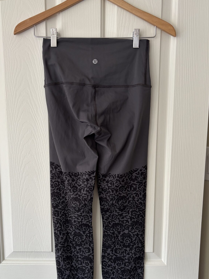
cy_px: 172
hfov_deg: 40.6
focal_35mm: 35
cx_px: 93
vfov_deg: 52.1
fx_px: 282
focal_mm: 5.96
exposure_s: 1/121
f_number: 1.6
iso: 125
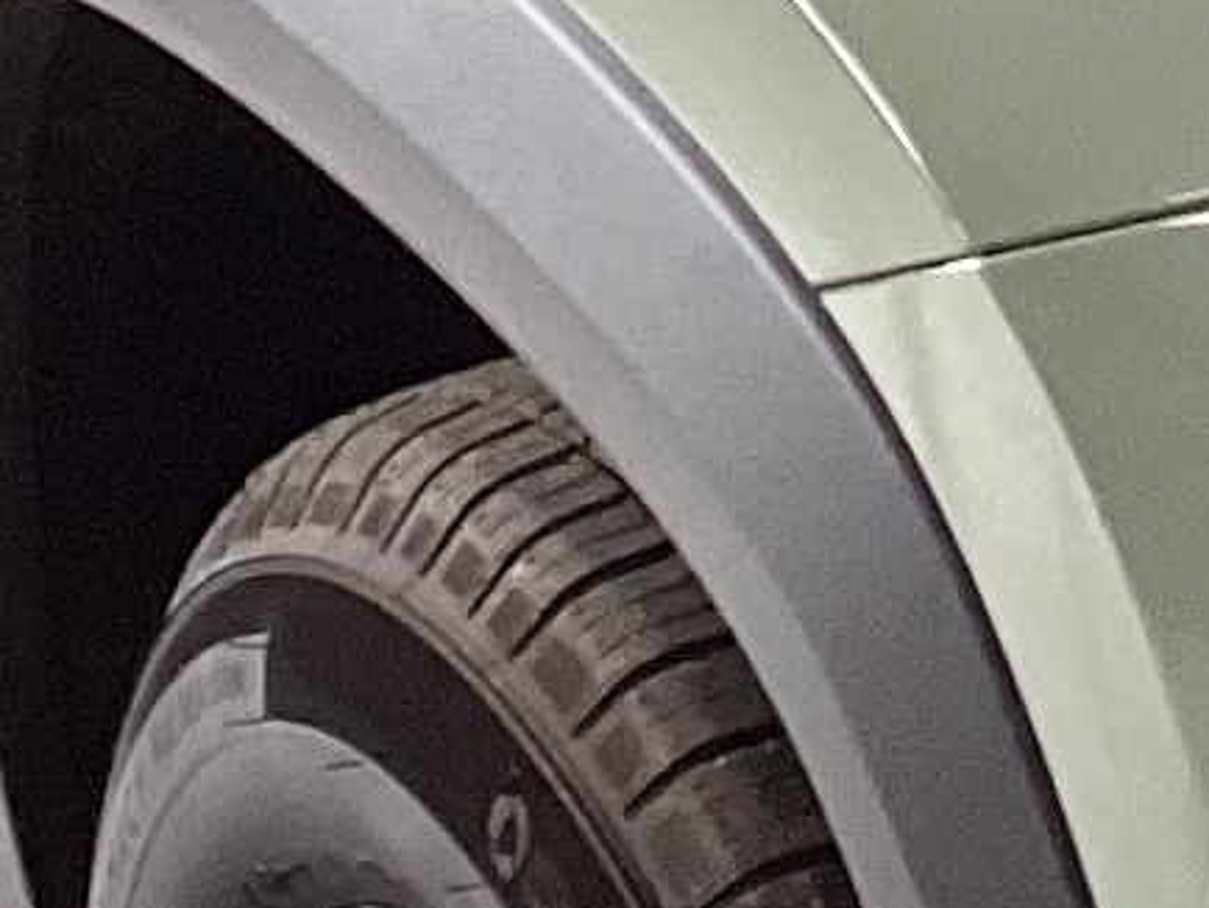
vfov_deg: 6.3
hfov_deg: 8.0
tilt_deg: -19.8
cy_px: -320
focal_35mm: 233
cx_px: 2563
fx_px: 8142
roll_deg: -0.4
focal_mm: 3.3
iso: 125
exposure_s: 1/50
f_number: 2.4
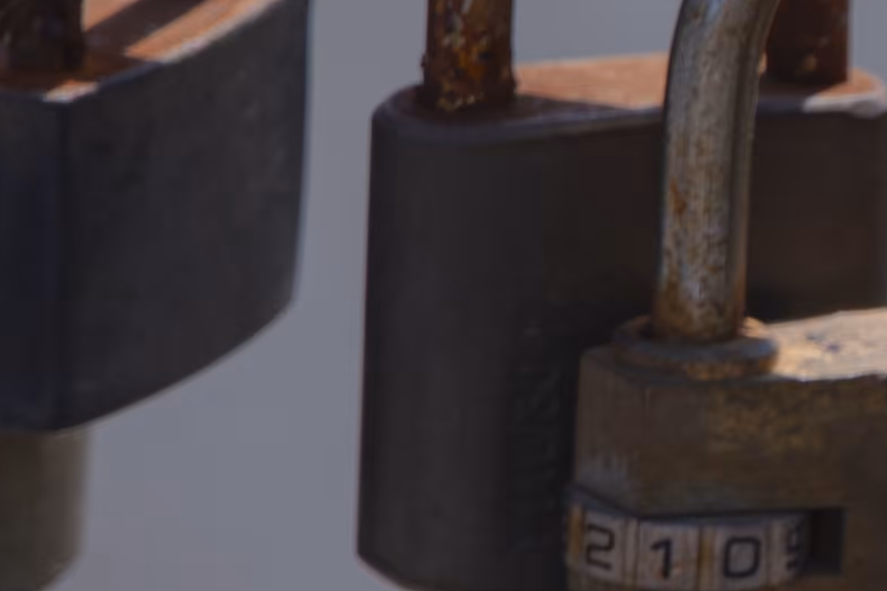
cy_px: 273
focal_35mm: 1546
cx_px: 1152
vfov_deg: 0.9
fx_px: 38089
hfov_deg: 1.3
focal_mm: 270
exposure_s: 1/125
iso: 125
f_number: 11
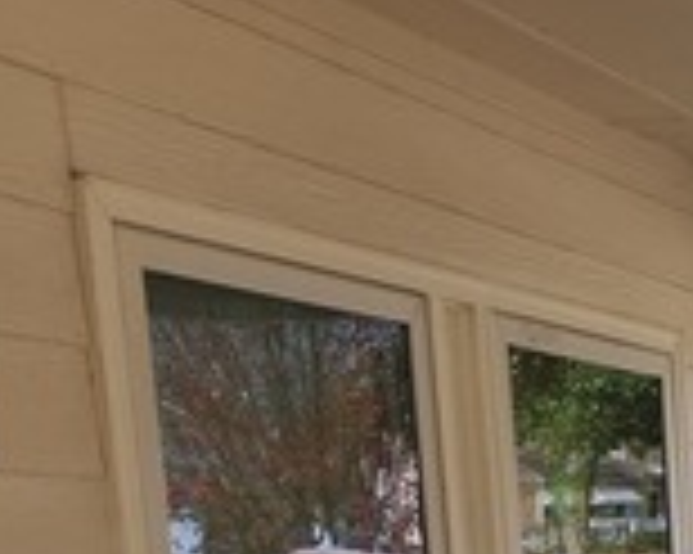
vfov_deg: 14.7
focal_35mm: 97
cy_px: 851
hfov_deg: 16.4
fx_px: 1988
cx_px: 1262
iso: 20
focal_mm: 5.4
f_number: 1.8
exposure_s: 1/381
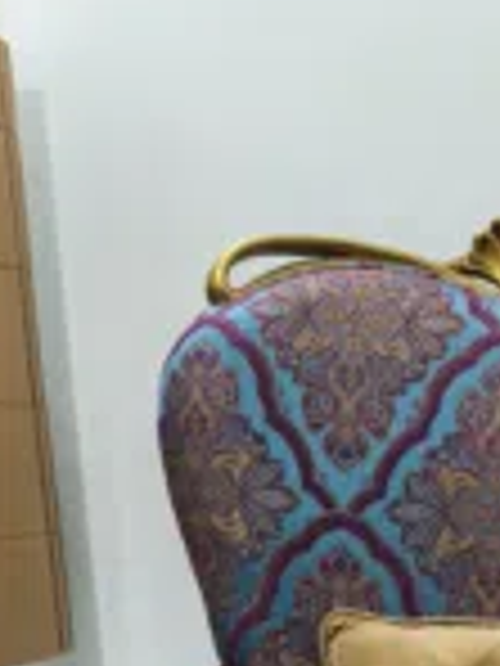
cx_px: 392
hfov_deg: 23.3
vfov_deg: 27.6
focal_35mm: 62
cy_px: 792
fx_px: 1194
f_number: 1.65
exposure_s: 1/50
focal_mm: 6.18
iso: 800
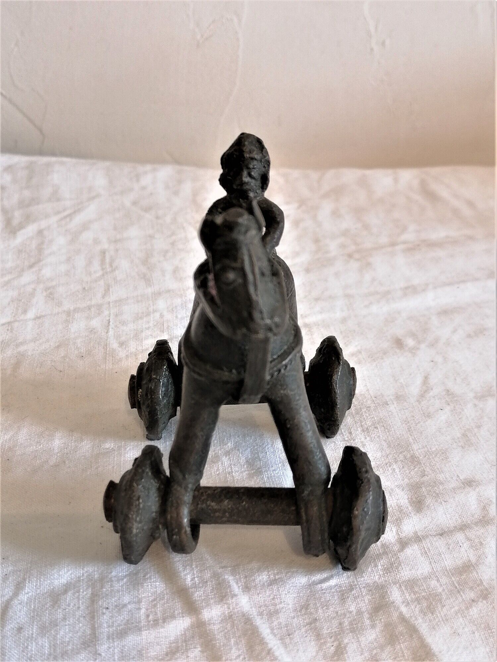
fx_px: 842
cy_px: 331
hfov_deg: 32.9
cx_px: 248
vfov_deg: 42.9
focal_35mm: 44
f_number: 1.8
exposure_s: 1/33.3
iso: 80
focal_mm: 5.4
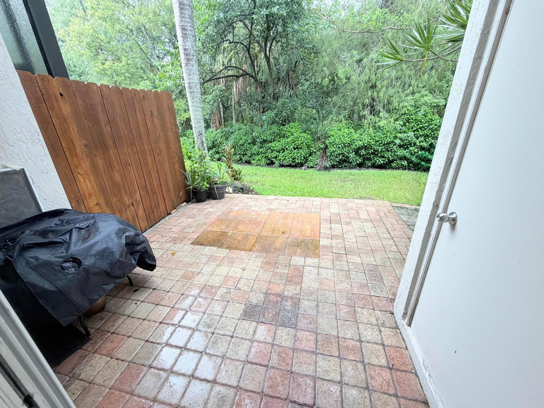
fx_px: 220
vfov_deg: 85.7
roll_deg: +2.0
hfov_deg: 102.1
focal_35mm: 14
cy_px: 204
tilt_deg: -21.7
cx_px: 272
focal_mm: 2.22
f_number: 2.2
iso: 125
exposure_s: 1/121
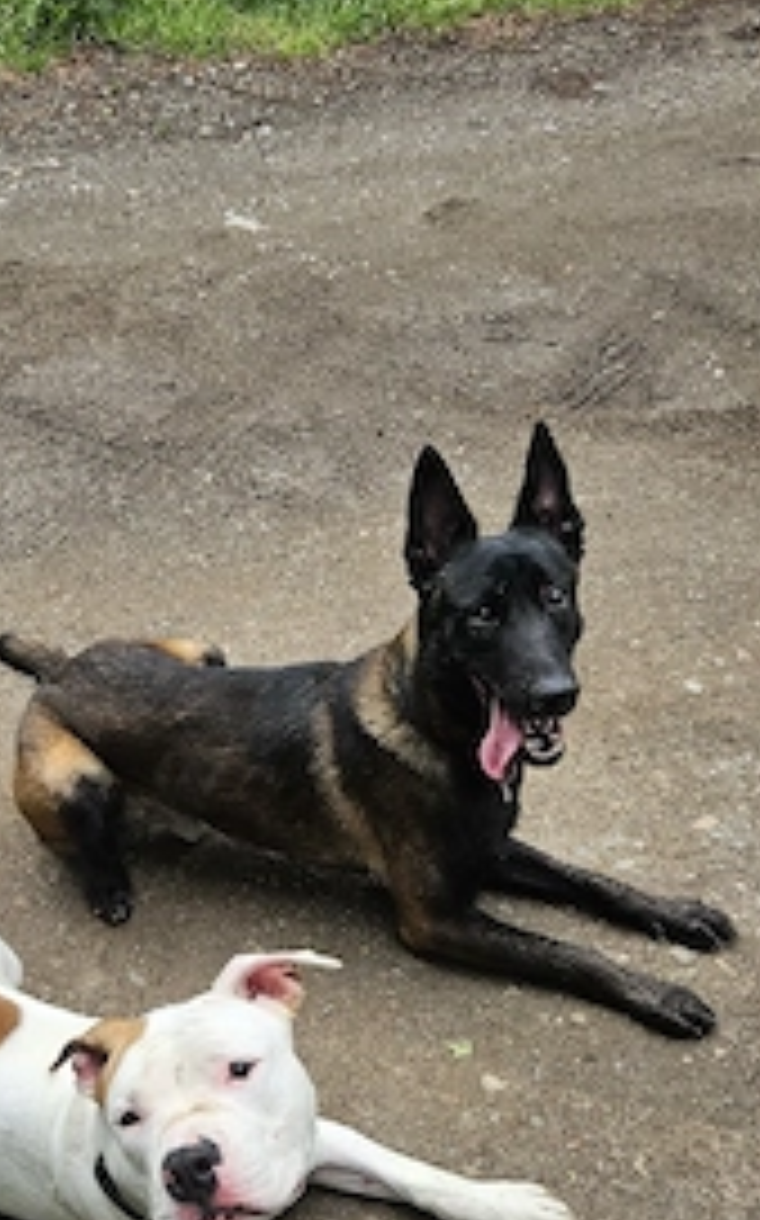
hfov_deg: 35.1
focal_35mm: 36
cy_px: 837
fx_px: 1195
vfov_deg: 52.7
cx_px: 279
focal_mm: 5.4
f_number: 1.8
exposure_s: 1/192
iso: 25
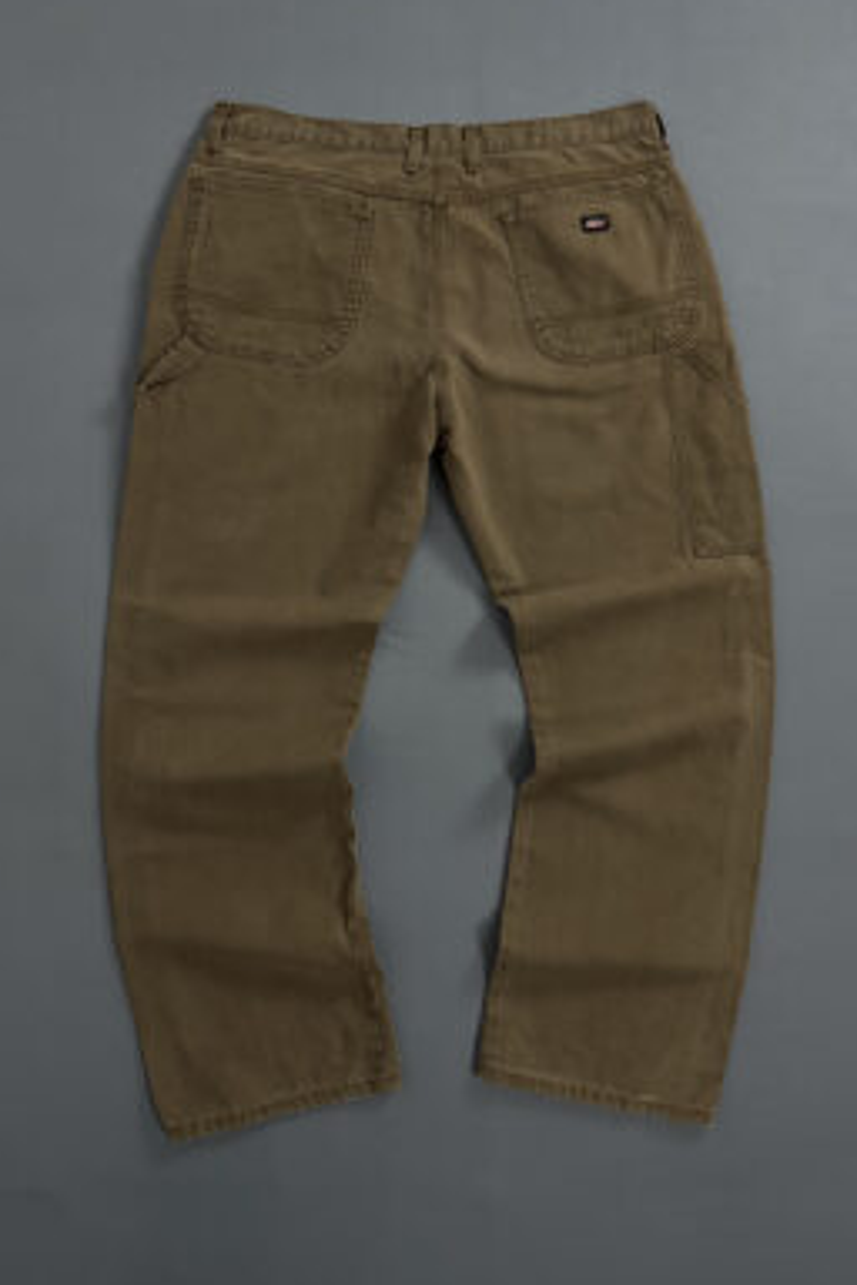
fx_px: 928
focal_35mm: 26
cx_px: 449
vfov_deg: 69.4
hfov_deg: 49.5
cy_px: 622
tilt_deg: -86.7
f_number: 1.78
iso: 160
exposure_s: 1/120
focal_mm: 6.76
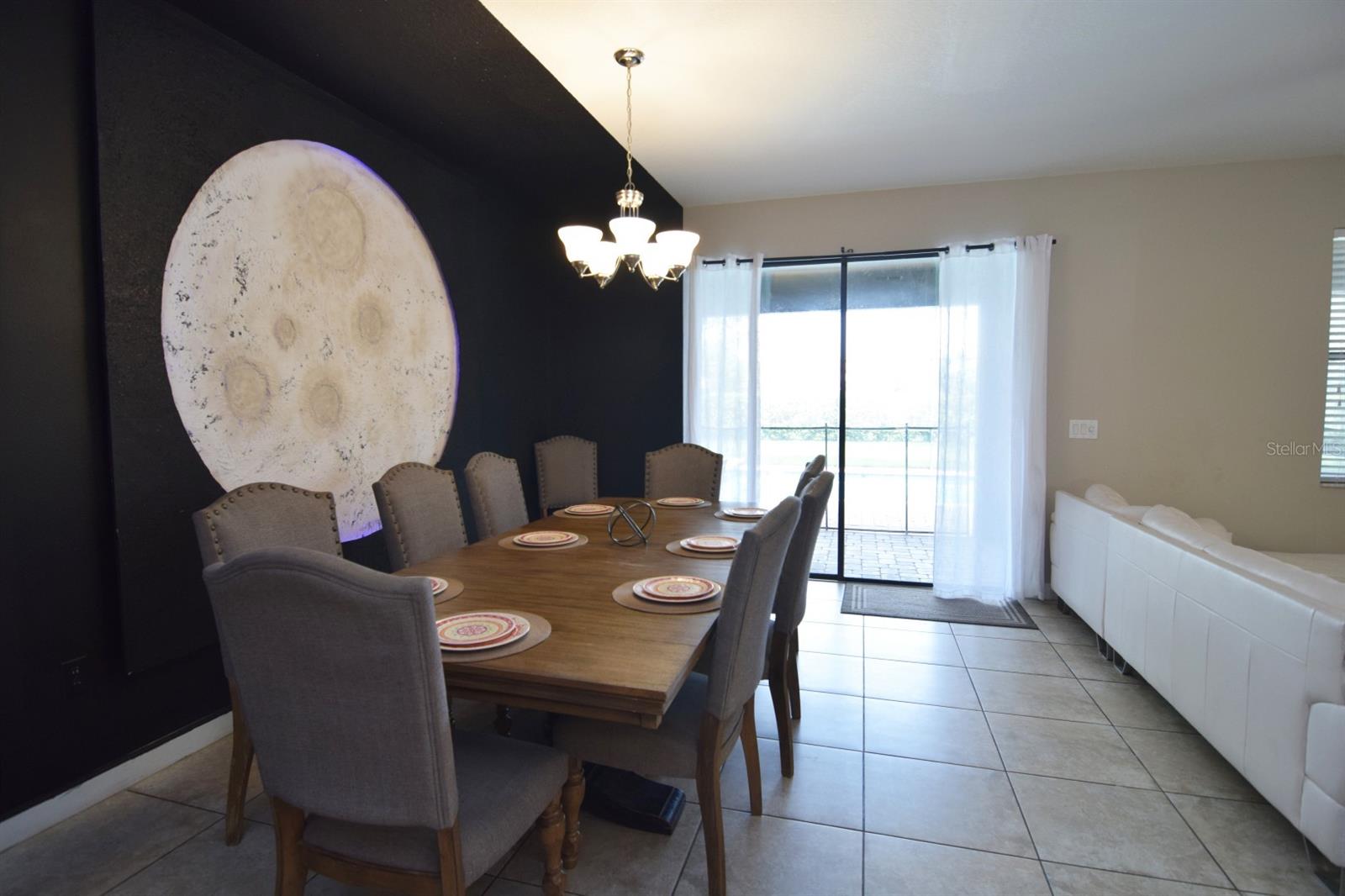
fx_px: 616
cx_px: 672
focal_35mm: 16
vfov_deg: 72.0
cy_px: 448
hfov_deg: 95.0
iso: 500
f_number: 4
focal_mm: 11
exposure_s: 1/60
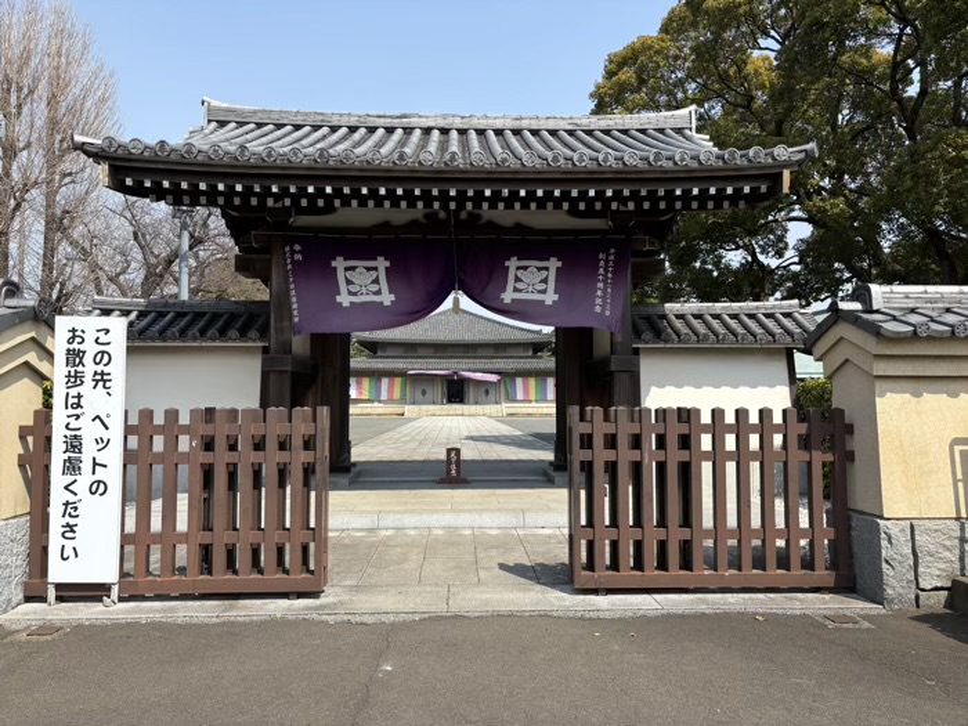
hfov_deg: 67.3
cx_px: 484
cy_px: 363
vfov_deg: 53.1
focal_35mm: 26
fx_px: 727
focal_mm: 5.96
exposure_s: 1/2571
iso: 50
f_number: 1.6
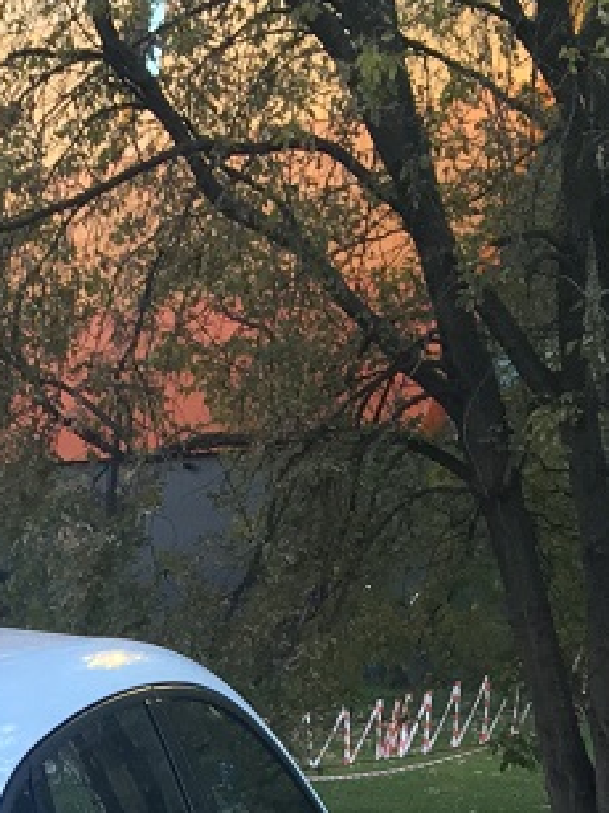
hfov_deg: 11.1
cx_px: -528
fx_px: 2887
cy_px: 1411
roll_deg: -2.2
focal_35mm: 123
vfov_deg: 14.3
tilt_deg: -18.5
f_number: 2.2
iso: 40
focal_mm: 4.15
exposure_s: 1/100
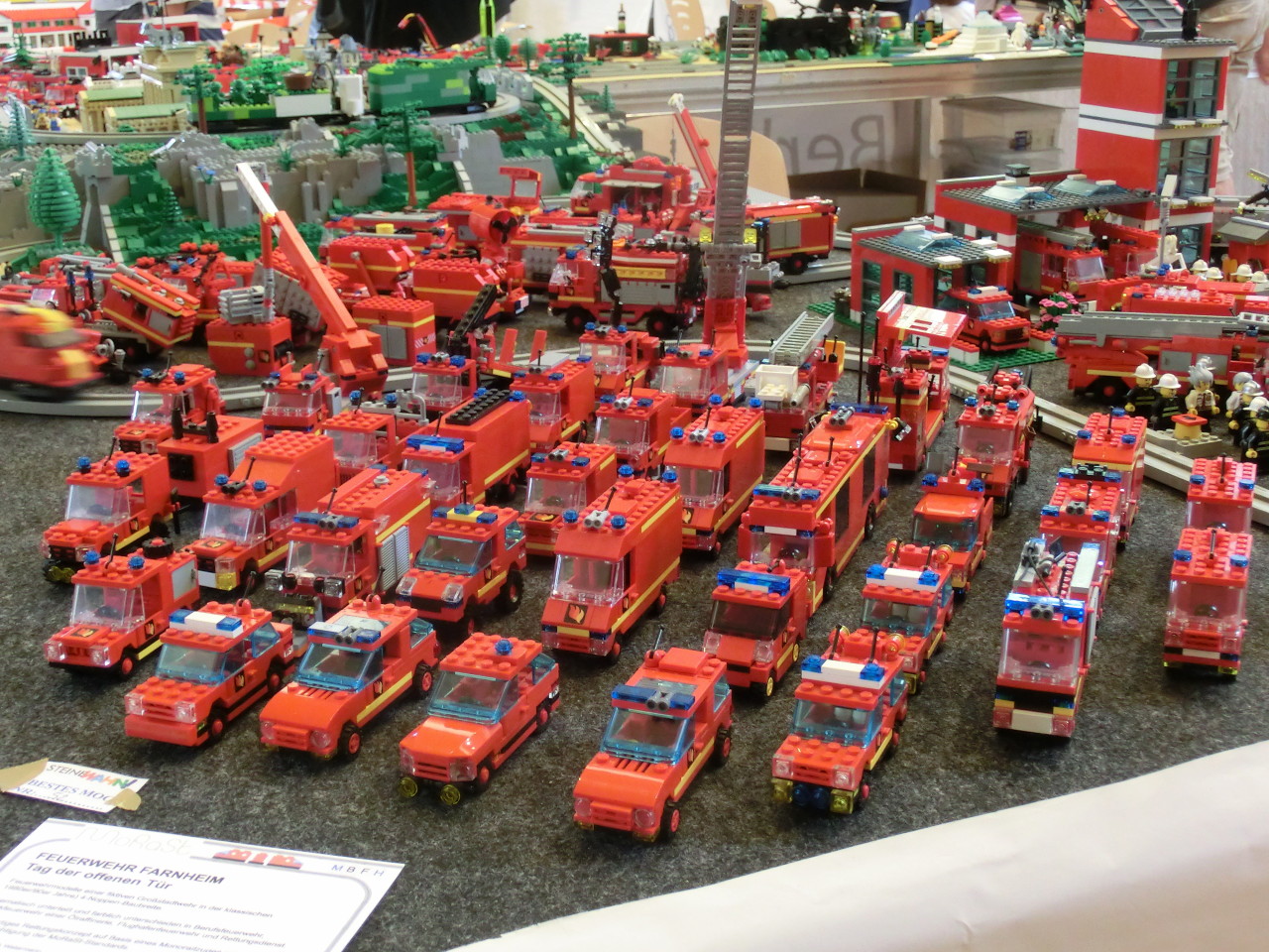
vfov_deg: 28.6
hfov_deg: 37.5
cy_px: 476
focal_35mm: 51
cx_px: 634
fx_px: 1870
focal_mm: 9.09
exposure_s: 1/20
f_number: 4.4
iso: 800
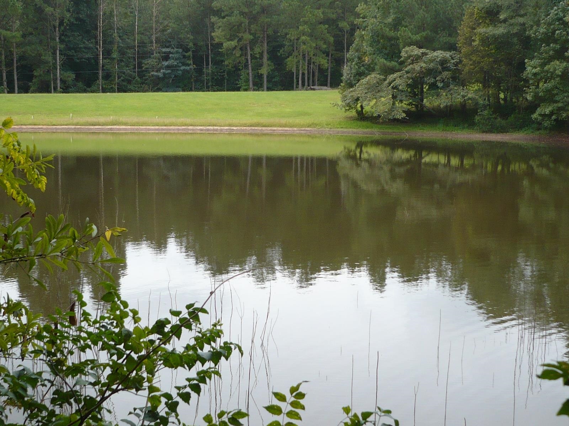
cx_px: 284
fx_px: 904
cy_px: 213
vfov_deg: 26.6
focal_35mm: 55
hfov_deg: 34.9
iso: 100
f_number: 2.9
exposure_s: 1/400
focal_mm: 6
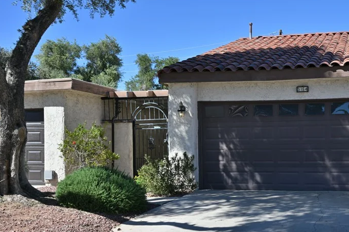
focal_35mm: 45
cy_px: 167
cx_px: 247
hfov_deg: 42.7
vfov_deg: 29.5
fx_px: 436
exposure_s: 1/60
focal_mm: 30
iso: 100
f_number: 16
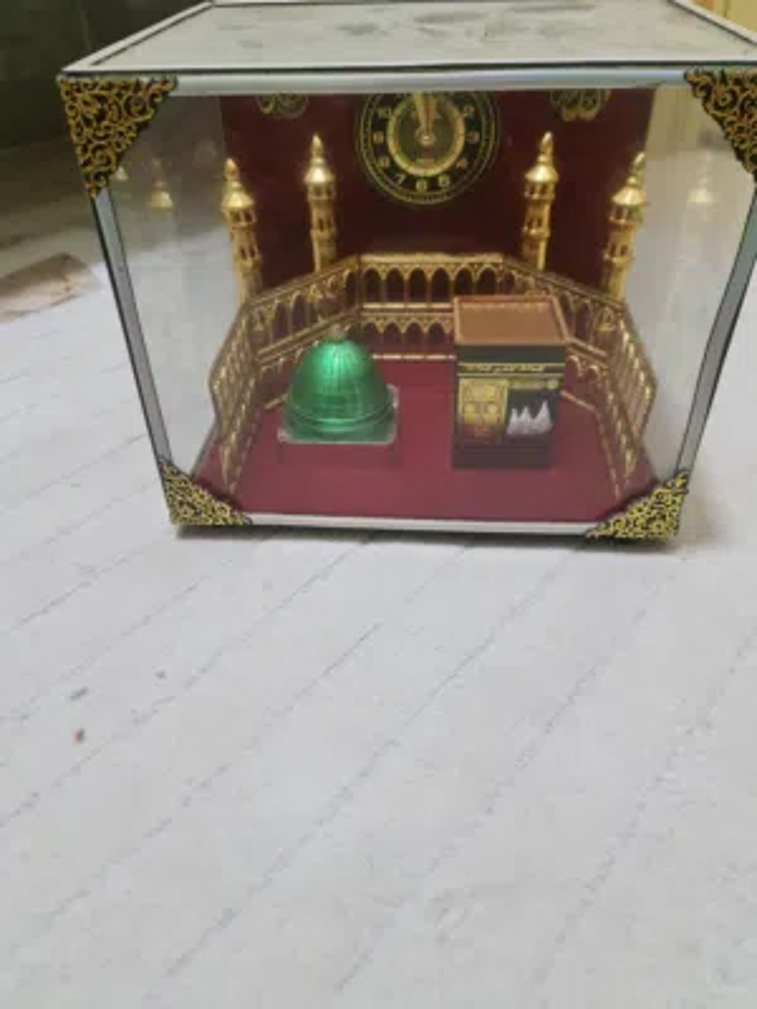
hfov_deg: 54.9
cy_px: 504
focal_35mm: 25
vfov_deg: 69.4
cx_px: 378
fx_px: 729
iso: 500
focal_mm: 7
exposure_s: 1/50
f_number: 1.8
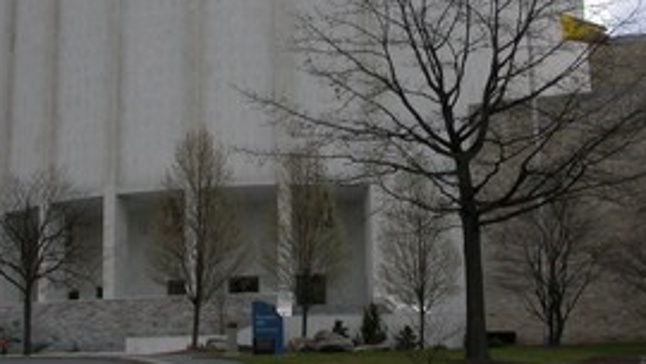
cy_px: 125
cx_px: 346
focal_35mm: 68
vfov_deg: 17.7
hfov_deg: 31.0
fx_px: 1165
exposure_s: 1/310
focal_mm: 7.85
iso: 100
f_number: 7.5
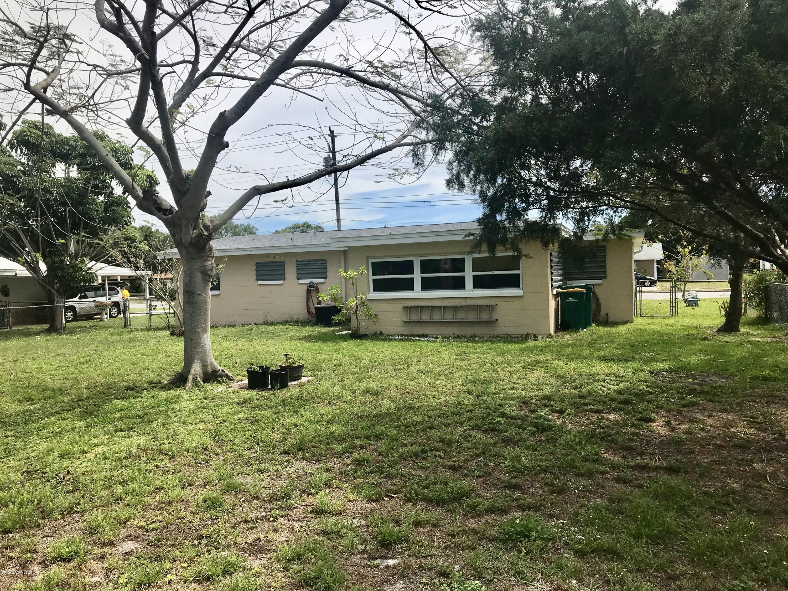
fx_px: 637
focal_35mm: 28
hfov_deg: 63.4
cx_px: 394
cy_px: 296
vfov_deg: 49.7
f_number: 1.8
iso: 20
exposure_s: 1/2398
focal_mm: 3.99
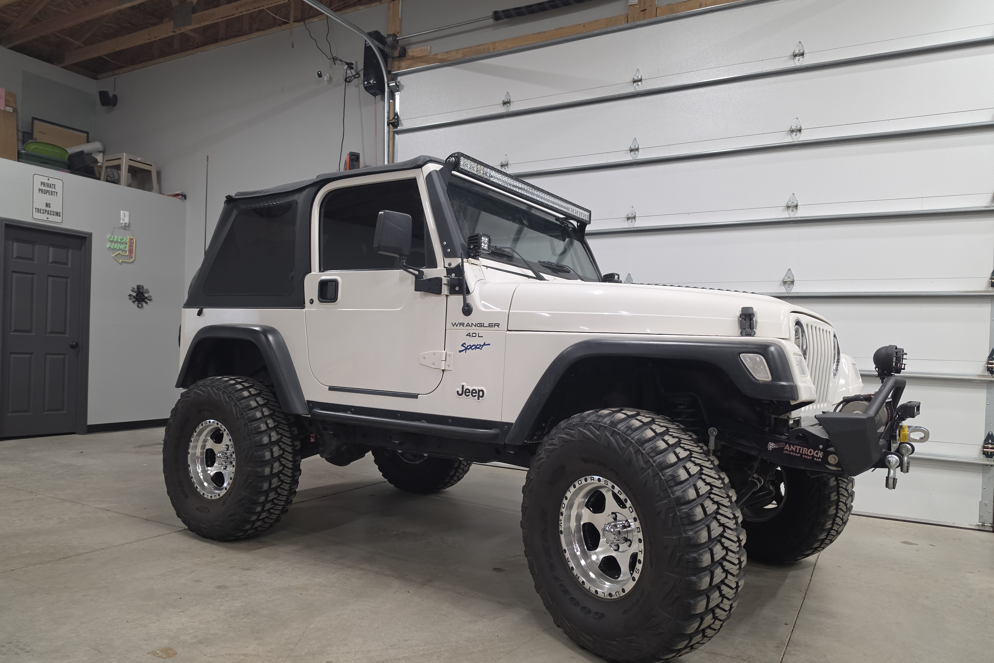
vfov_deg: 53.1
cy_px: 362
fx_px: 663
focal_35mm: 24
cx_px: 496
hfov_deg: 73.7
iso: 250
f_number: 1.4
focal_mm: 6.5
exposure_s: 1/120
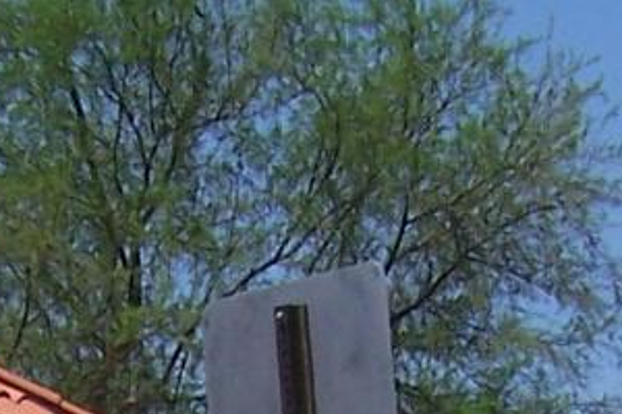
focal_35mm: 195
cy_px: 1217
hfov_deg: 10.5
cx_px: 131
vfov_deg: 6.5
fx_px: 3369
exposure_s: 1/750
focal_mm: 5.6
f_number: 5.6
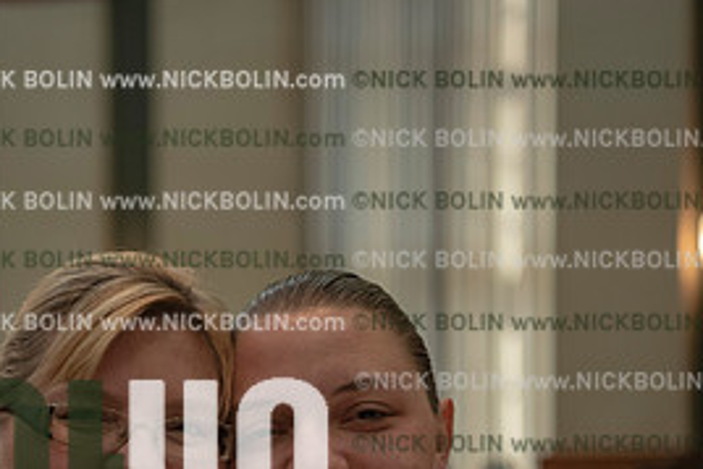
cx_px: 142
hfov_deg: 16.8
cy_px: 504
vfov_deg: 11.2
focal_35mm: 121
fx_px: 2364
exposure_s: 1/80
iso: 1000
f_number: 2.8
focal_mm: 56
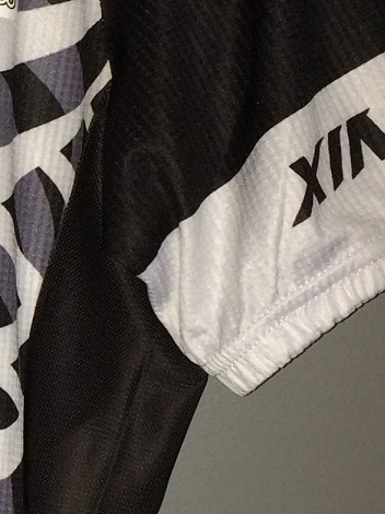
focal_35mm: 121
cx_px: -288
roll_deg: +0.6
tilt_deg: -6.6
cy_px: 352
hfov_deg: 11.4
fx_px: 1796
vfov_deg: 16.2
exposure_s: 1/33
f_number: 2.2
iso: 100
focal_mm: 4.15
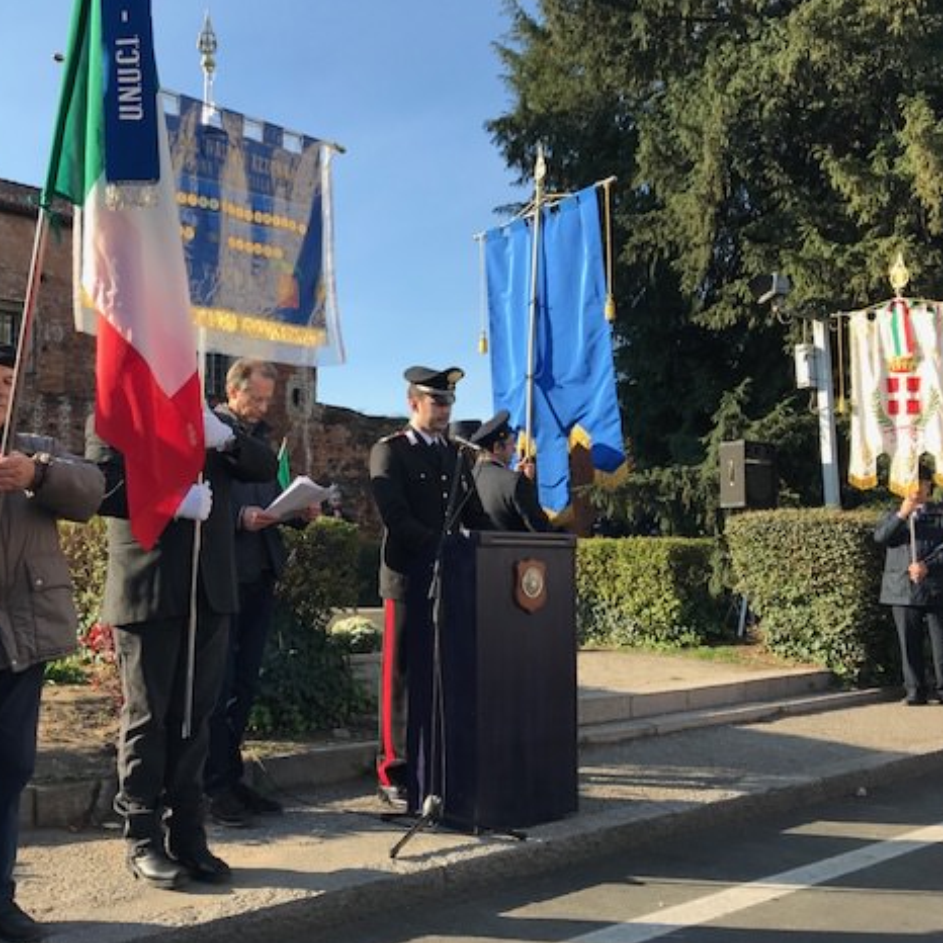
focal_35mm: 34
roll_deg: +0.7
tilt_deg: +6.7
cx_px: 326
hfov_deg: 47.8
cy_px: 469
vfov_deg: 48.5
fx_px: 1048
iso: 20
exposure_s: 1/921
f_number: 1.8
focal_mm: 3.99
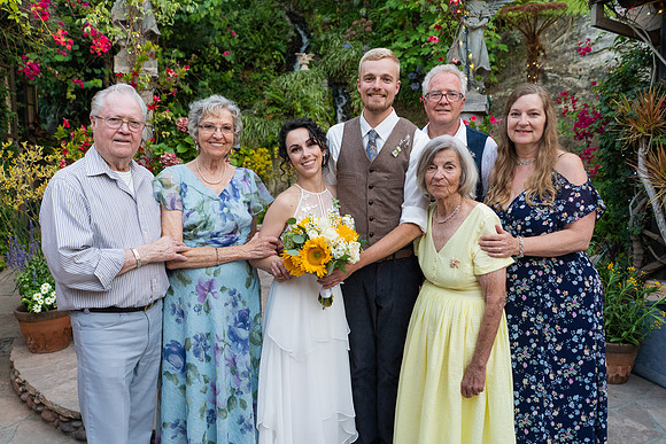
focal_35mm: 28
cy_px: 222
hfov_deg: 65.5
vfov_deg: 46.4
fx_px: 518
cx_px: 333
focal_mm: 28
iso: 500
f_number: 3.2
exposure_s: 1/320
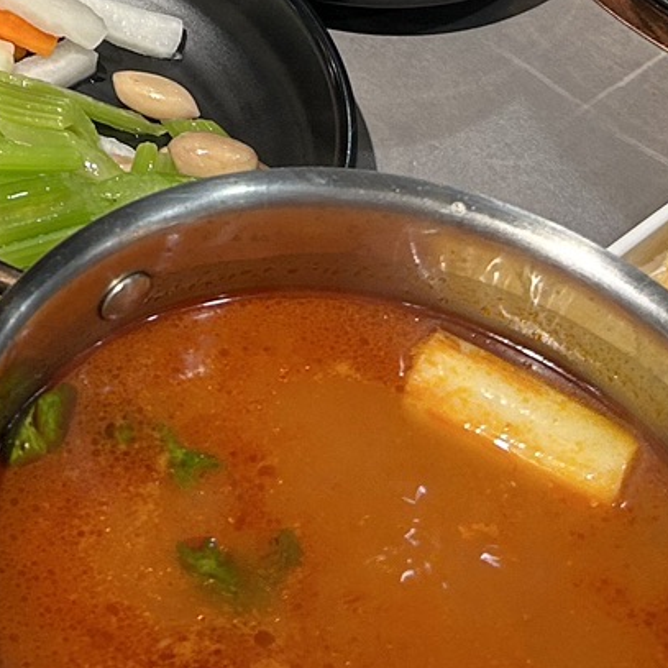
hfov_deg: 14.9
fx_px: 2467
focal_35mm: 113
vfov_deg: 14.3
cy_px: -355
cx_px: -136
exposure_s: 1/100
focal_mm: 5.7
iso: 64
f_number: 1.5
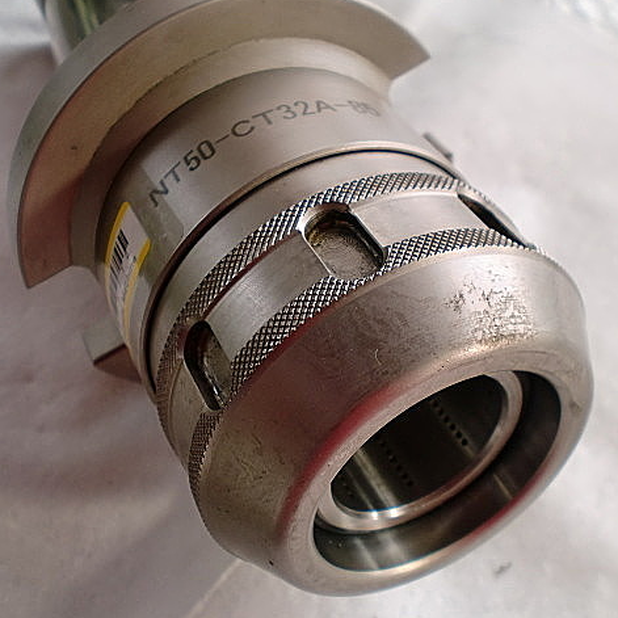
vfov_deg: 40.0
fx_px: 848
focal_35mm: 42
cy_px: 307
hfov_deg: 40.0
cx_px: 315
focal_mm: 6.3
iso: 64
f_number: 3.1
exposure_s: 1/80
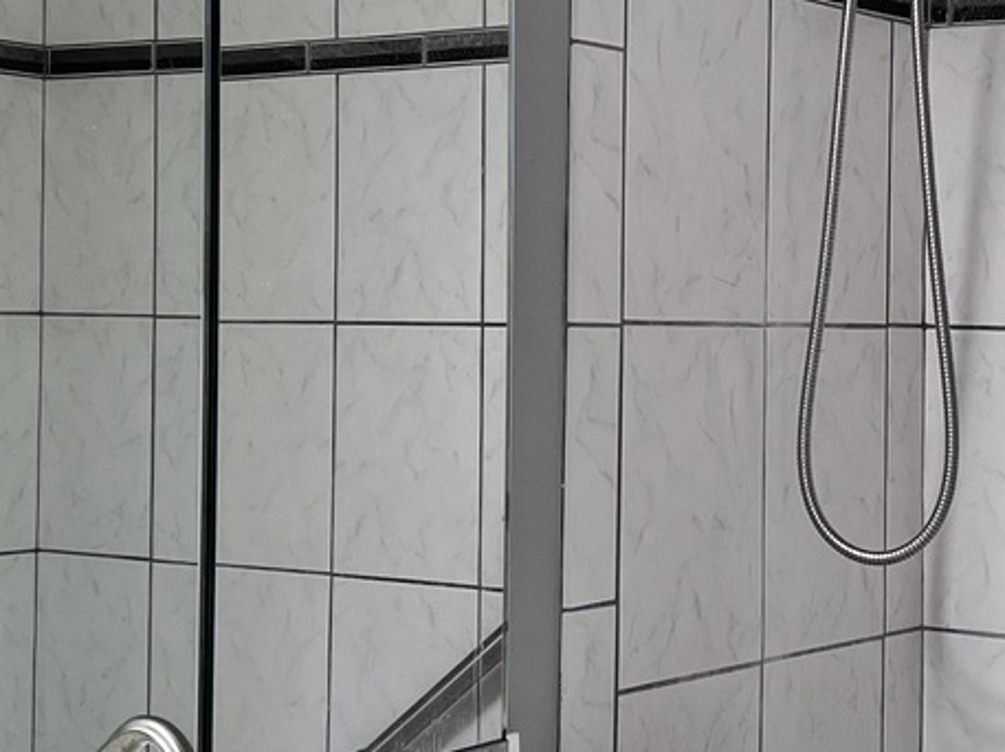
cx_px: 728
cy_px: 286
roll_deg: -1.0
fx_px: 2379
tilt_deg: +0.1
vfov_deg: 17.9
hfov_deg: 23.7
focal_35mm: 82
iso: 80
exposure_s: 1/120
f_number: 1.5
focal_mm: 5.7
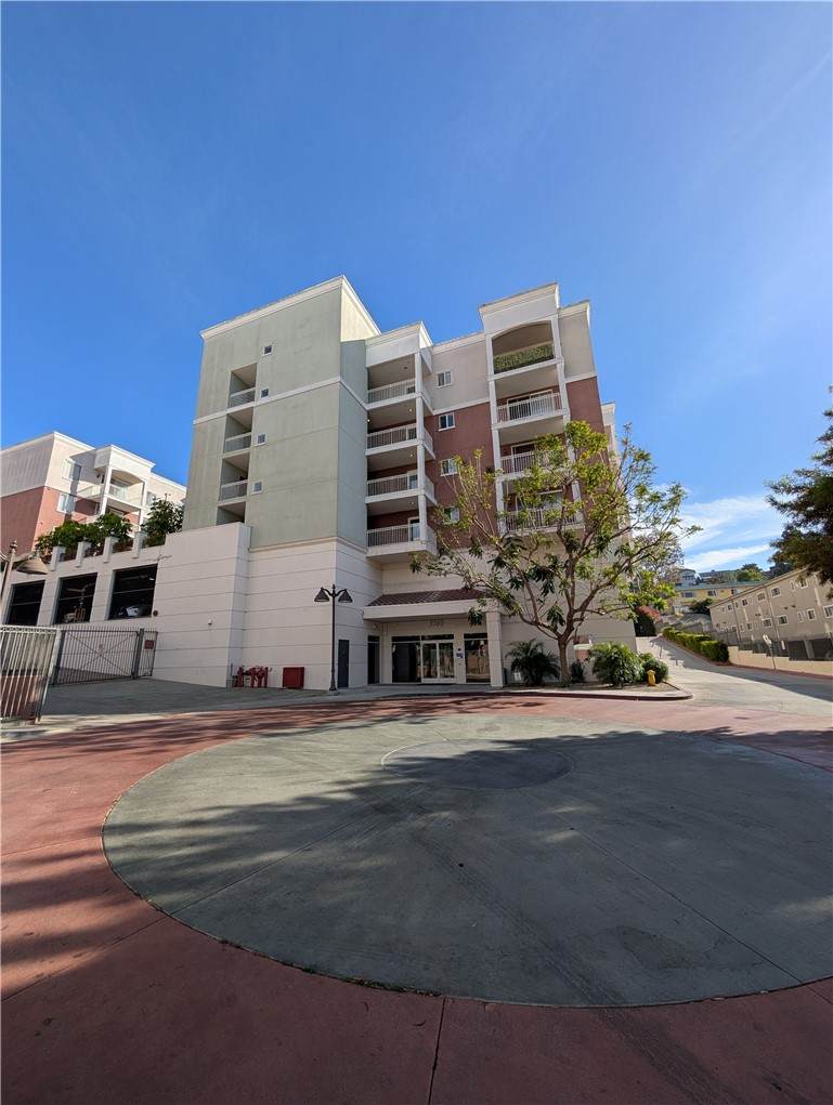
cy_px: 552
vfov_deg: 110.4
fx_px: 384
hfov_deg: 94.7
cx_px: 416
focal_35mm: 12
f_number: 1.7
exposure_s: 1/2660
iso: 55
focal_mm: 2.02
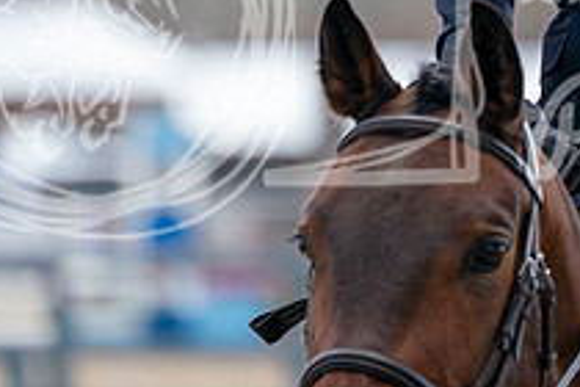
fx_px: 17834
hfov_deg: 1.9
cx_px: 475
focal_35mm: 1107
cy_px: -26
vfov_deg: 1.2
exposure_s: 1/500
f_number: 5.6
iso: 320
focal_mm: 400
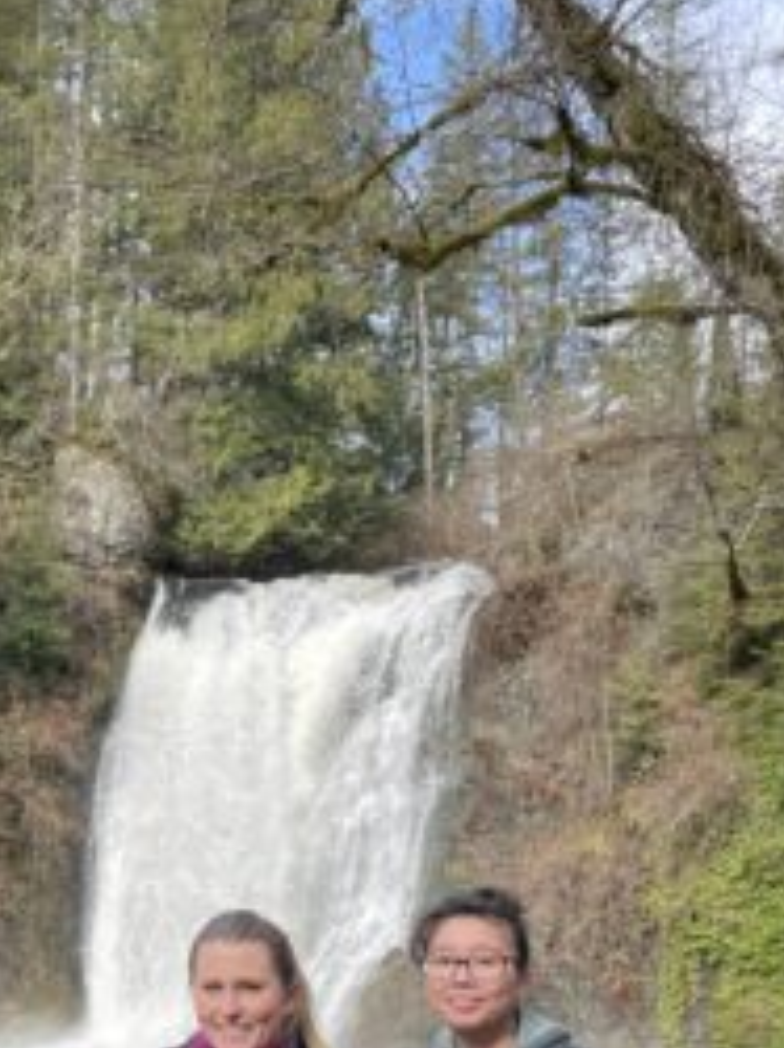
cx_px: -17
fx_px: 1664
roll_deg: -1.3
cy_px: 817
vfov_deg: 34.1
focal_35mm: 55
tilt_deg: +1.9
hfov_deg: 25.1
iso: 32
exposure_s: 1/530
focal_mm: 4.2
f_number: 1.6
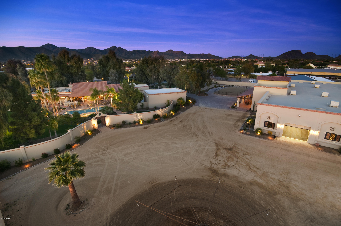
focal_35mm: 15
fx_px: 142
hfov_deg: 100.5
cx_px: 170
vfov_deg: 77.2
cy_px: 113
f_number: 9
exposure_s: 10
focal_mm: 10
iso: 160
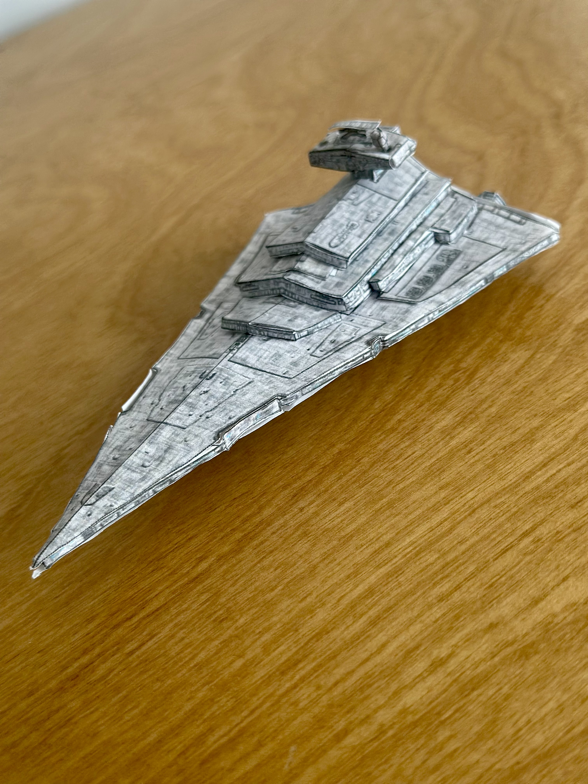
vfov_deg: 39.7
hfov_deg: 30.3
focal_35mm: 48
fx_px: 1087
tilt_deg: -33.6
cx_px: 294
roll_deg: +21.7
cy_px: 392
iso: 125
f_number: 1.78
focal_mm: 6.86
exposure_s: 1/121
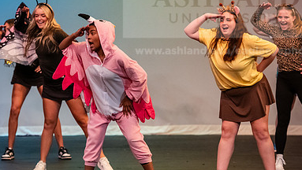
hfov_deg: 9.7
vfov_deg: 5.5
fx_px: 1779
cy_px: 67
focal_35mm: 222
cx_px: 99
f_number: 3.2
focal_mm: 140
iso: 4000
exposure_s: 1/320
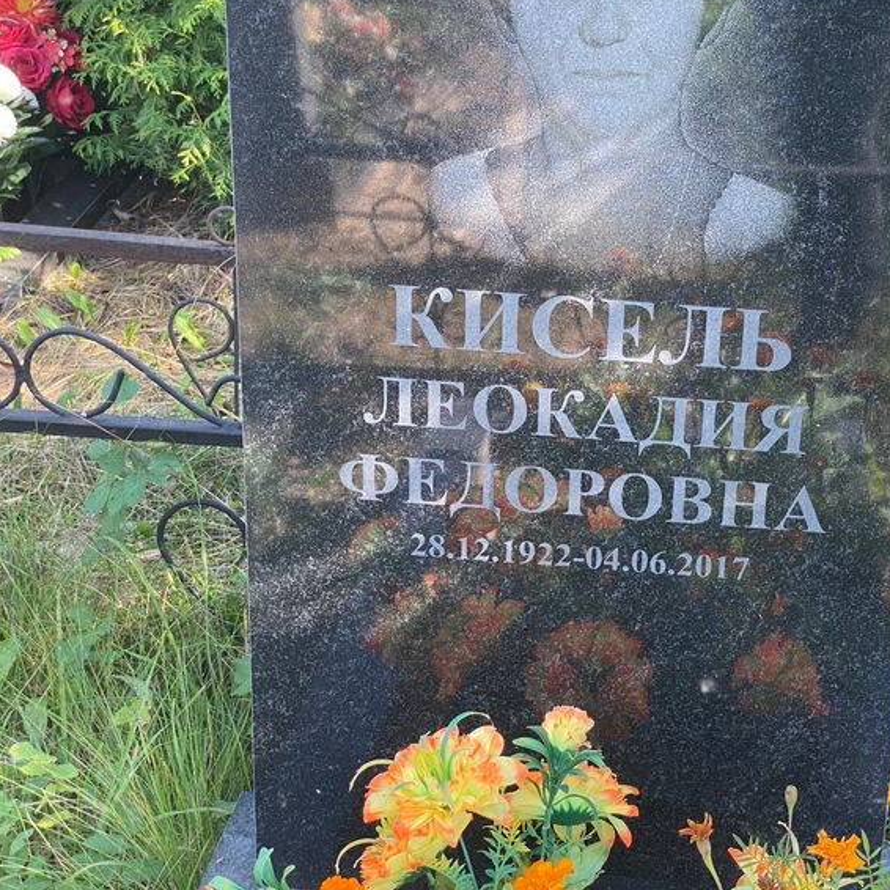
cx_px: 601
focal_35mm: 65
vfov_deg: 26.5
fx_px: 1891
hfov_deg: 26.3
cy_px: 432
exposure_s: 1/122
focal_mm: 6
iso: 25
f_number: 2
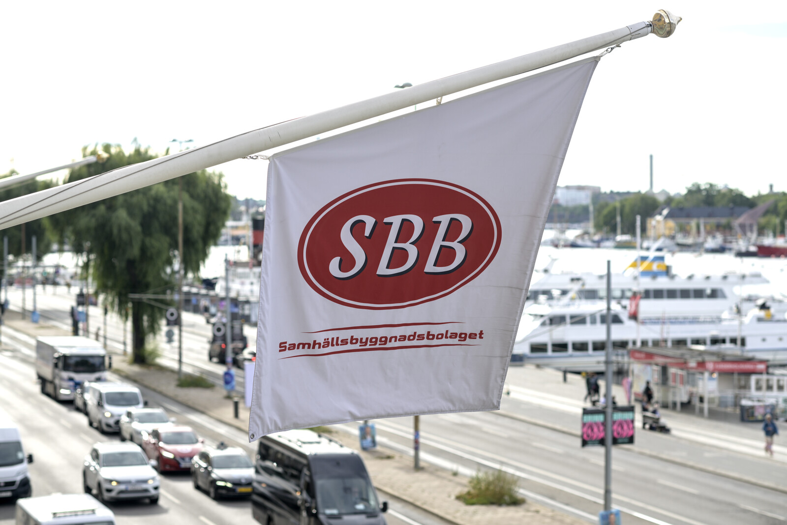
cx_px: 394
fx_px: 1858
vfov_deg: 16.1
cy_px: 262
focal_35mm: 85
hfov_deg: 23.9
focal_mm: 85
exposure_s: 1/250
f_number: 4
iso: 64
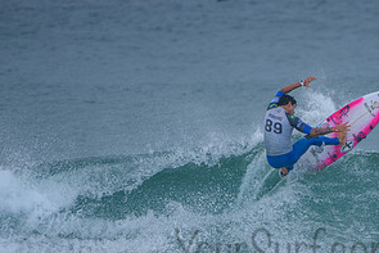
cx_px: 307
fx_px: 10353
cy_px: 237
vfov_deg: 1.4
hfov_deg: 2.1
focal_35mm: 983
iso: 160
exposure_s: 1/800
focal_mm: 500
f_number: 5.6
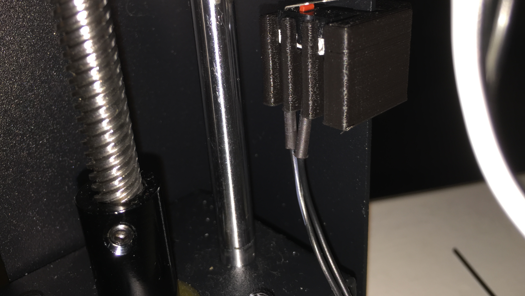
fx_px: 445
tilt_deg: -24.5
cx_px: 264
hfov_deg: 61.0
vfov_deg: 36.5
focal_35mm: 32
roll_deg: +2.1
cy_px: 118
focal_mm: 4.15
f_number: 2.2
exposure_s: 1/118
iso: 32
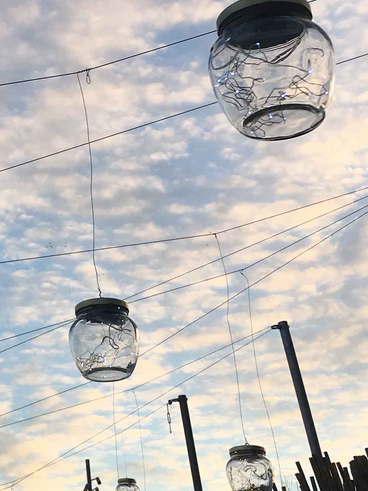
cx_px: -145
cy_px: 150
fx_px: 1219
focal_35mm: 86
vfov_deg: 22.6
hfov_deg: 16.0
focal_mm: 4.15
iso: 25
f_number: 2.2
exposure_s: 1/331
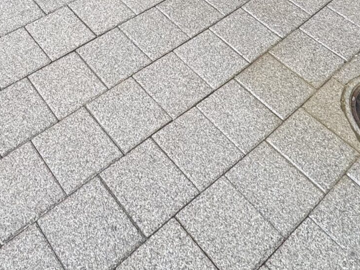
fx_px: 510
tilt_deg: -23.0
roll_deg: -0.7
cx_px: 83
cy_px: -165
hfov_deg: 37.8
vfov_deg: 22.5
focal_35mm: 49
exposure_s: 1/99
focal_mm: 2.22
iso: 40
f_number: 2.2
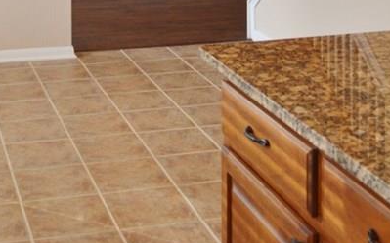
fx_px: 797
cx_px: 82
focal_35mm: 75
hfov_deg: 27.0
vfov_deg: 15.0
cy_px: -198
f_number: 4.5
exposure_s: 1/80
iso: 400
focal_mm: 18
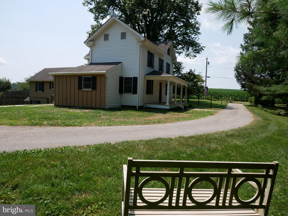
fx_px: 200
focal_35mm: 24
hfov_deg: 71.6
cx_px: 144
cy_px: 108
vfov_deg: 56.9
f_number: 7.1
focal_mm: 12
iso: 200
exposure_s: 1/500
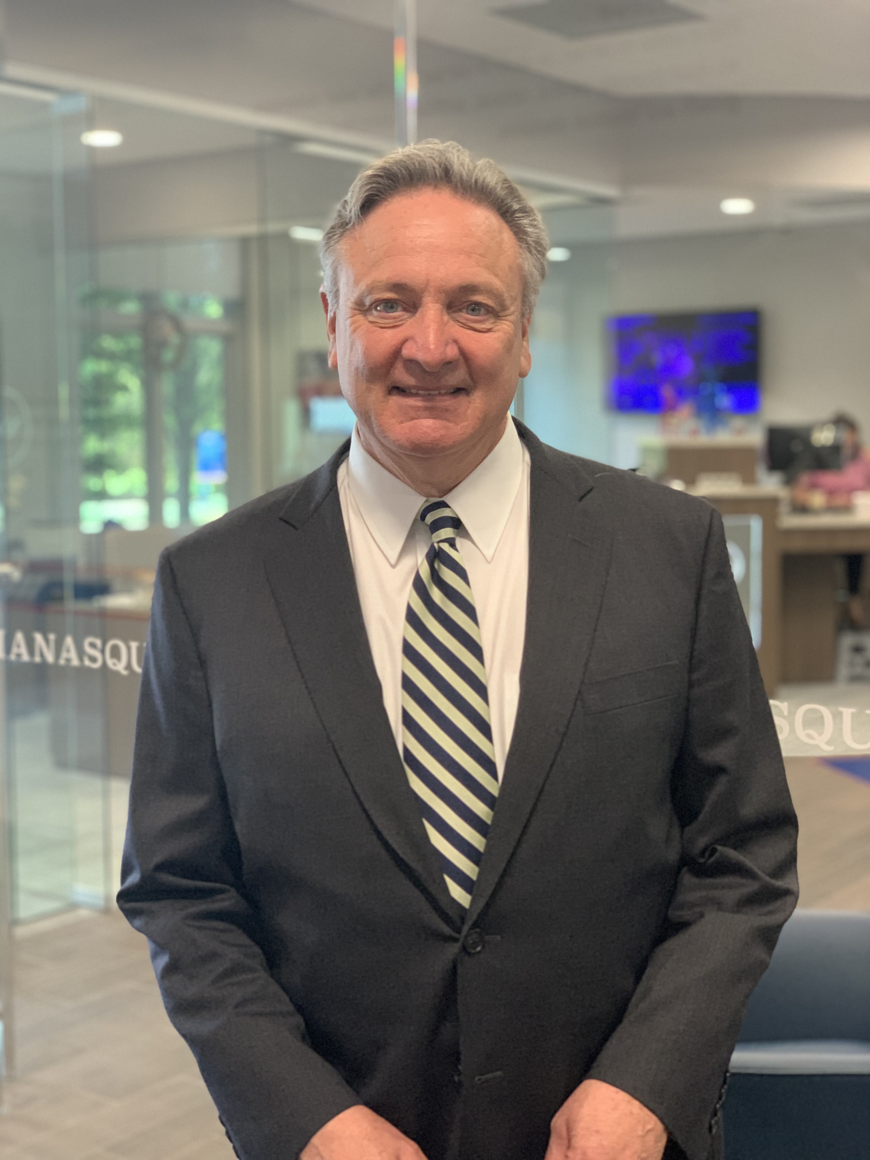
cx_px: 435
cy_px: 580
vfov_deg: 36.8
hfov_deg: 28.0
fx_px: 1743
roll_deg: +0.5
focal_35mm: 52
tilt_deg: -4.0
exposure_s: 1/60
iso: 250
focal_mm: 6
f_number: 2.4
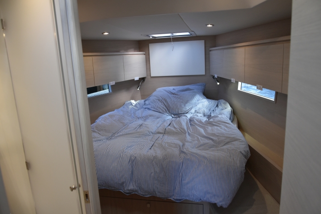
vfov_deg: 47.9
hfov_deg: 67.4
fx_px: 241
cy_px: 107
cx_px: 160
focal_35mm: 27
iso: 800
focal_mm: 18
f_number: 4.5
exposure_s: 1/100
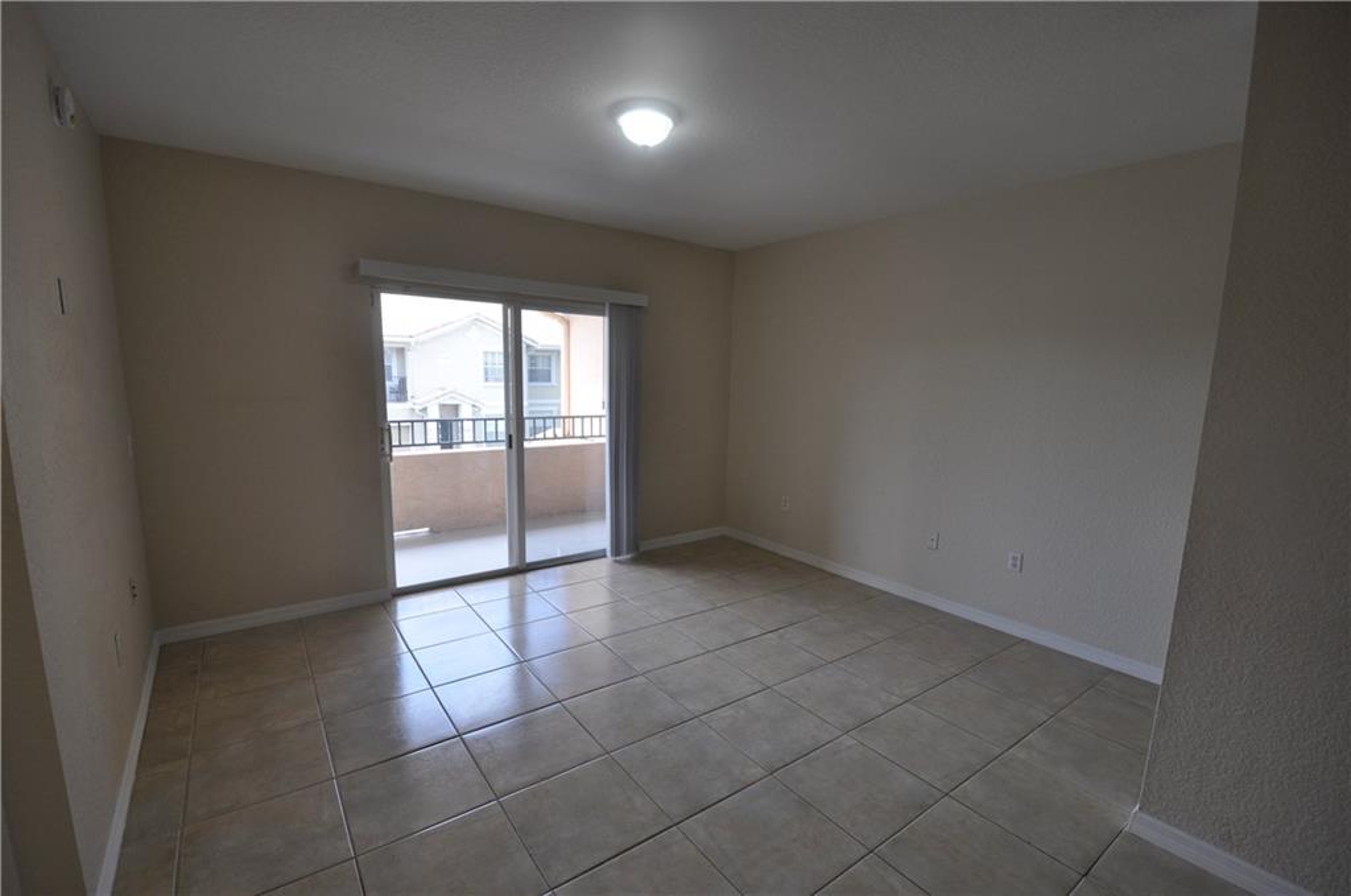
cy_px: 448
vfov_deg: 77.1
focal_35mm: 15
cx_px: 676
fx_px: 562
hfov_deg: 100.5
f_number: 5.6
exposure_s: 1/125
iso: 280
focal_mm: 10
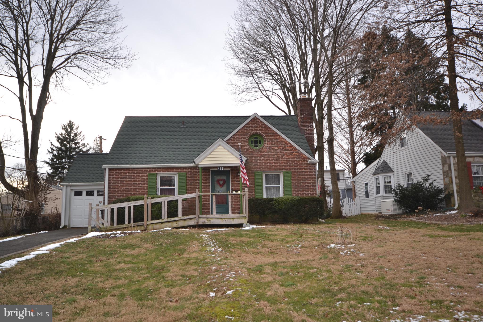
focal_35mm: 28
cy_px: 161
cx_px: 242
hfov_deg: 64.6
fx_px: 382
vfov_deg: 45.7
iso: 200
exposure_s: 1/125
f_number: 5.6
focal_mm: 19
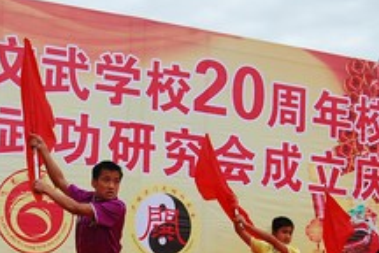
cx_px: 67
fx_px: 1095
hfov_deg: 19.4
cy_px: 241
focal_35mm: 104
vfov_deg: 13.0
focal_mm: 30
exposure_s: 1/250
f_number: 8
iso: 200
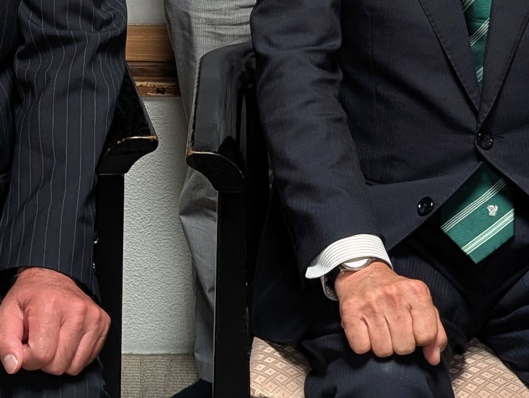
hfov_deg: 18.1
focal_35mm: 108
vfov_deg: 13.1
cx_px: 169
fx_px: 1653
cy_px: -170
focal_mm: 6.9
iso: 109
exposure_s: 1/23.8
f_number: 1.68
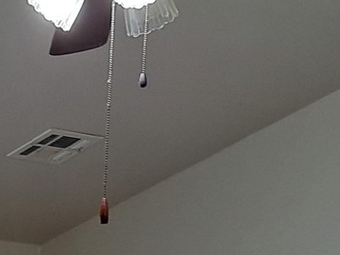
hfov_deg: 14.5
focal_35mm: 129
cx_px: -127
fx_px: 1267
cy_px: 598
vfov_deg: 10.1
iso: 50
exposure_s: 1/60
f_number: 1.8
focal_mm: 5.23
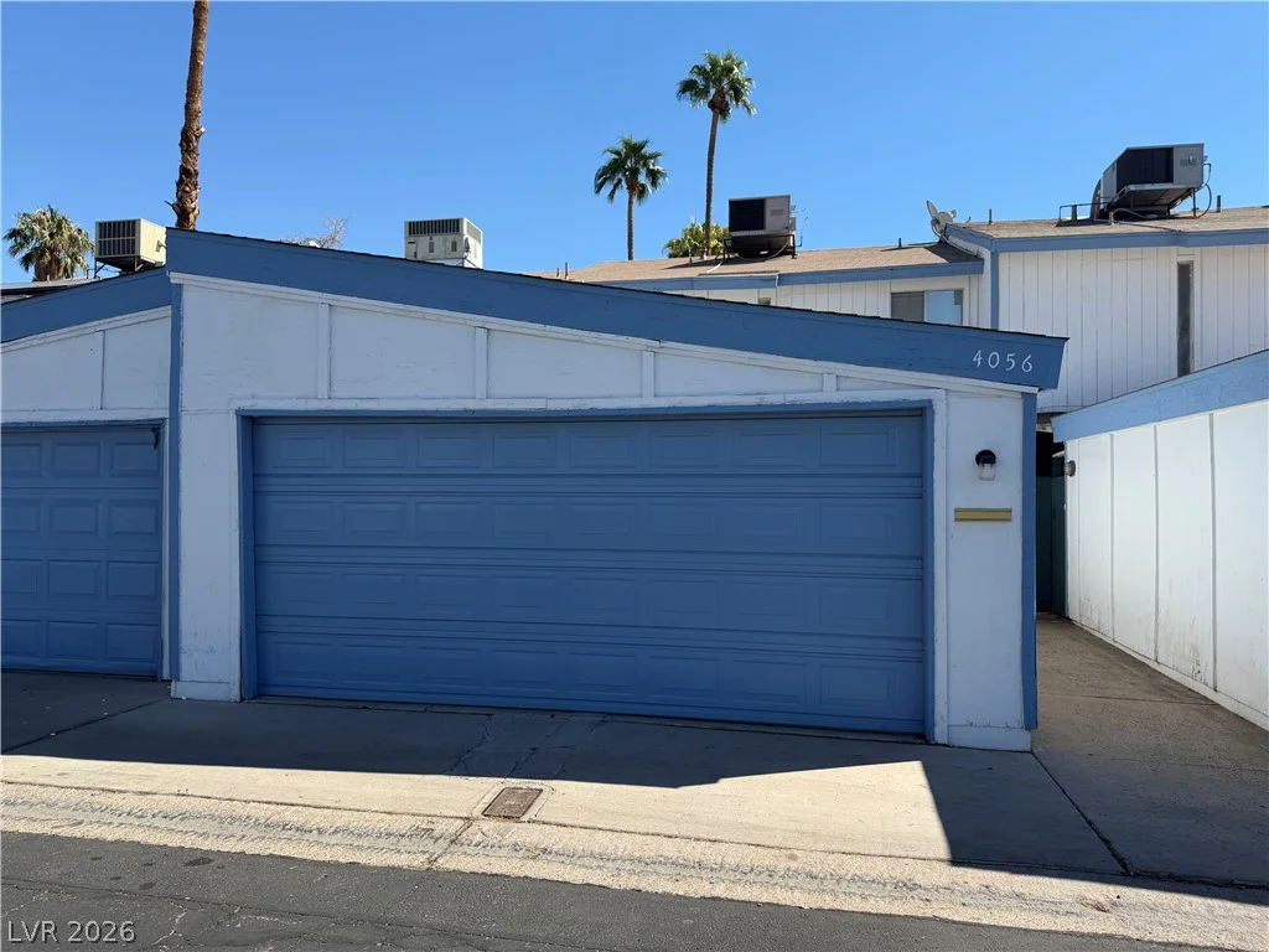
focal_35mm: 24
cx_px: 634
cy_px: 476
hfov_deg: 71.6
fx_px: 880
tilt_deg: +0.7
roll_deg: -0.6
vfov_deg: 56.8
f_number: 1.78
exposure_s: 1/3759
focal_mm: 6.76
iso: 80
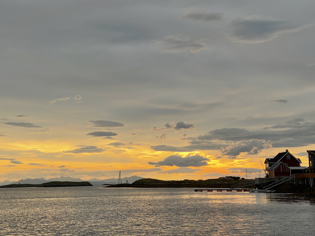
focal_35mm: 64
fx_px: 582
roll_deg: +1.2
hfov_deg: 30.3
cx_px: 158
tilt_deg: +6.1
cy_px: 118
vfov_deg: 22.9
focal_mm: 7.5
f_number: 2.2
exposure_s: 1/116
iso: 20
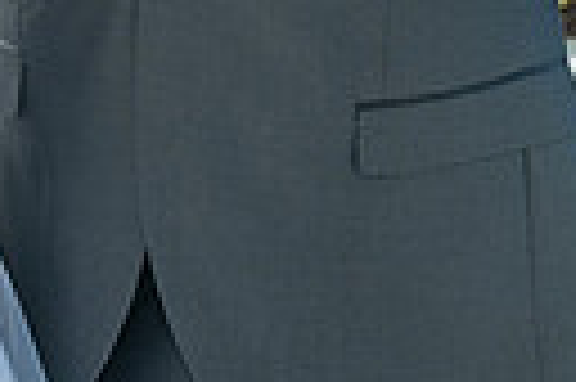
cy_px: -389
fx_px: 2605
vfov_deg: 8.0
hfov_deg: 12.3
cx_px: -112
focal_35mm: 163
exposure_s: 1/200
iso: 250
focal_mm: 36
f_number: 11
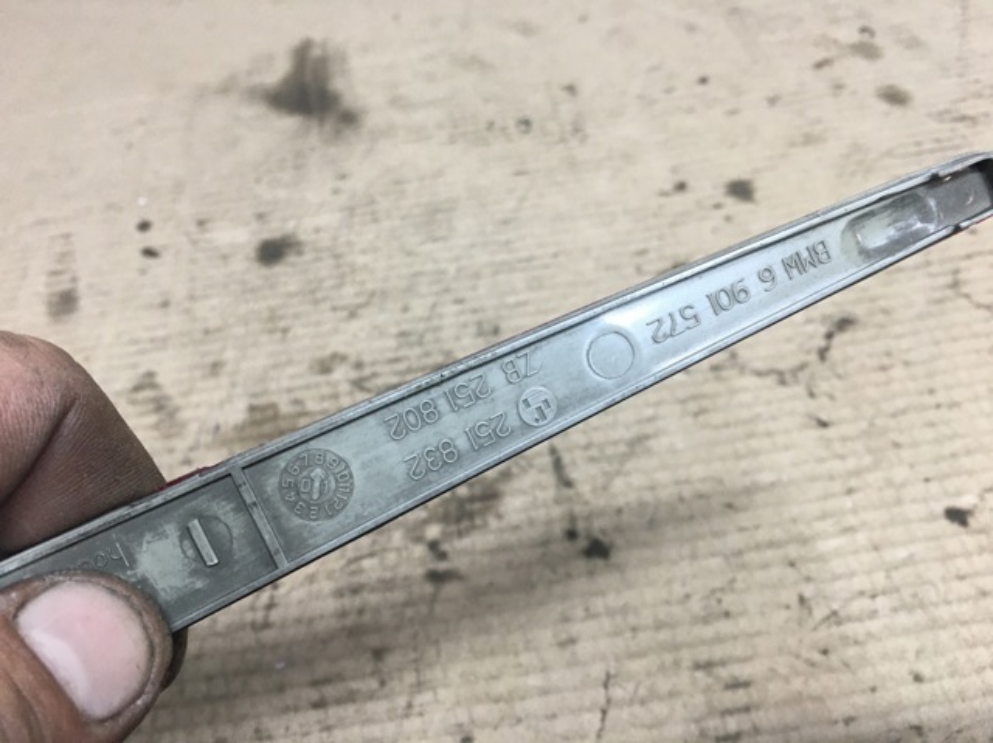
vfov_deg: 48.2
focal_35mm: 29
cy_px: 372
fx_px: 831
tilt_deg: -46.8
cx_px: 496
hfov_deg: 61.7
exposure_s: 1/33
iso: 64
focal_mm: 4.15
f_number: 2.2
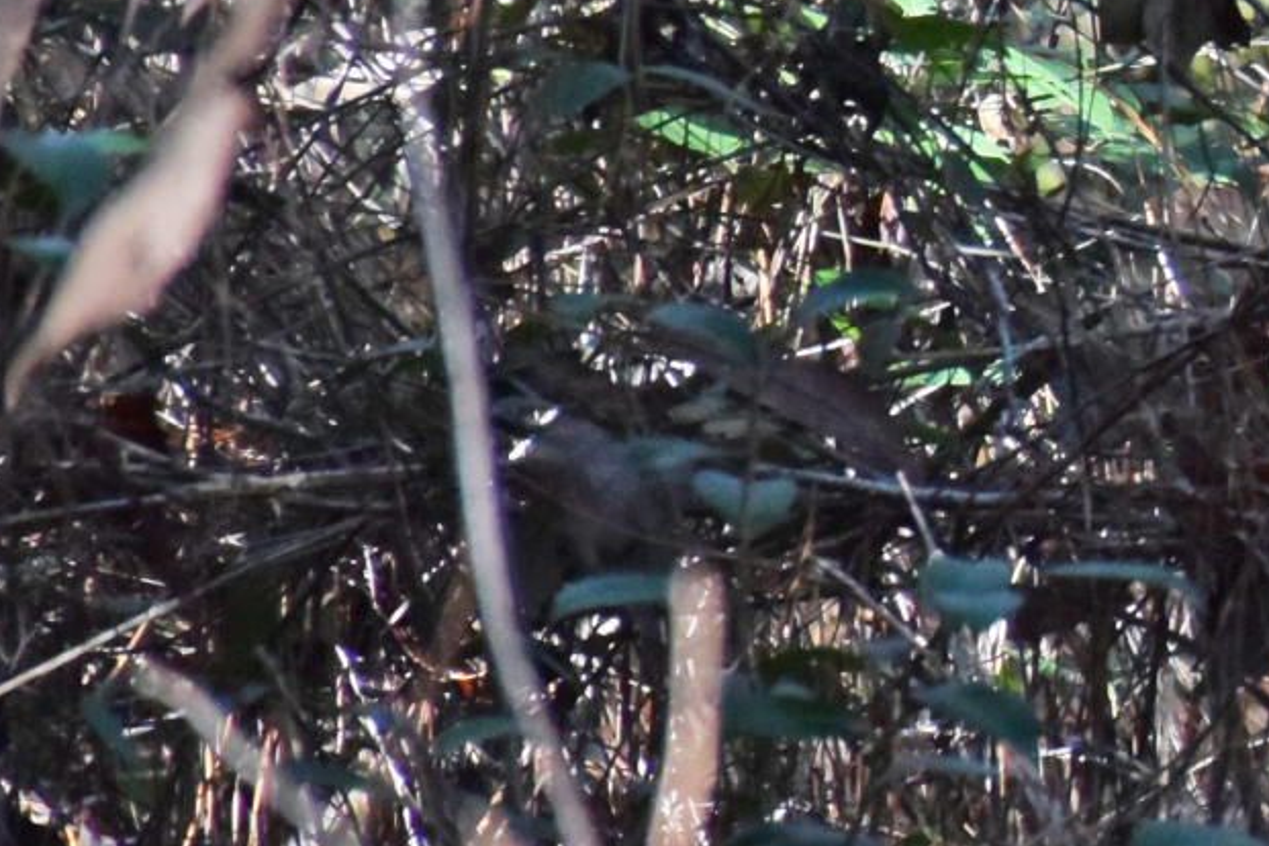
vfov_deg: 1.4
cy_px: -16
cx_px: 2626
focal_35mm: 1014
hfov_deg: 2.0
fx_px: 35741
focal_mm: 140
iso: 2200
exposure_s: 1/500
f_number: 5.6
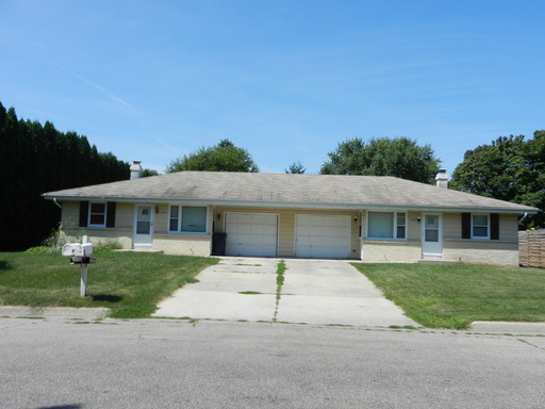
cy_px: 204
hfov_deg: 61.7
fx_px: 457
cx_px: 272
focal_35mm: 29
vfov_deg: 48.2
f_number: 3.6
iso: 160
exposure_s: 1/1600
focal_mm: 5.1
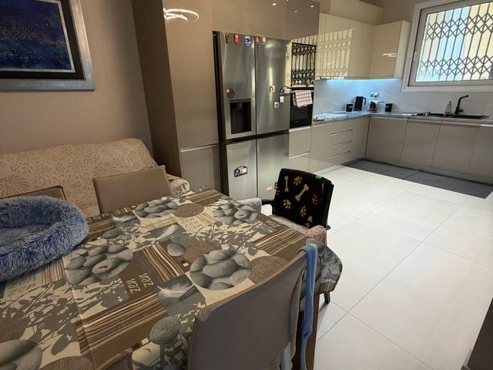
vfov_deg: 85.7
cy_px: 185
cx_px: 246
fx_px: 199
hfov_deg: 102.1
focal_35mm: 14
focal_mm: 2.22
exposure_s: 1/121
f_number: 2.2
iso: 320
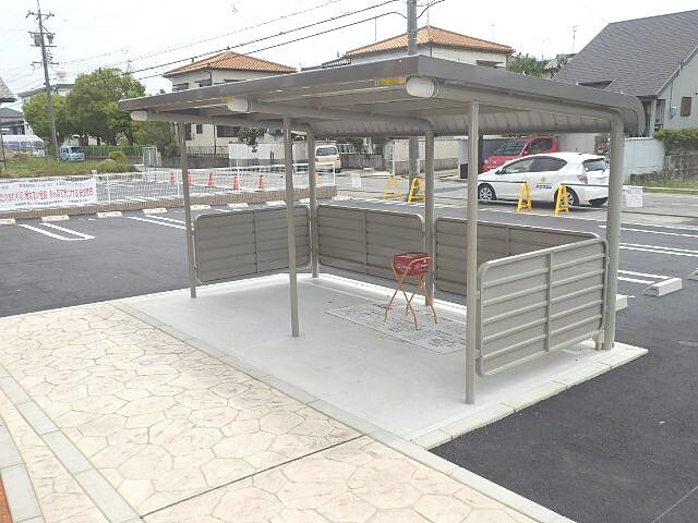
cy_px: 262
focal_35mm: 37
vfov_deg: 38.7
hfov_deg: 50.1
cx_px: 349
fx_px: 746
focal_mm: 6.6
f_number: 3.9
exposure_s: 1/800
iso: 80
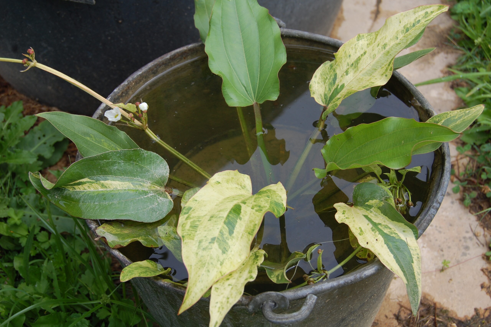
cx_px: 246
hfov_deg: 41.1
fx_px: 654
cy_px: 164
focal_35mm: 48
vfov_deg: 28.0
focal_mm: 32
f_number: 6.3
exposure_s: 1/160
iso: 200
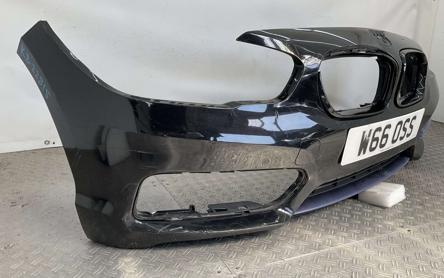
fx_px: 375
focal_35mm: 31
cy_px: 161
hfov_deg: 61.2
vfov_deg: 40.5
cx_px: 224
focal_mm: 3
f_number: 1.8
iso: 16
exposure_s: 1/255
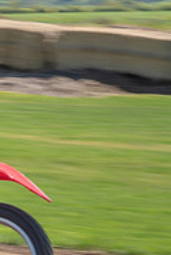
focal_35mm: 280
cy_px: 202
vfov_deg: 7.3
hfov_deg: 4.9
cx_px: -143
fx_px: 1988
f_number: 8
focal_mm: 70
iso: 100
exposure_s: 1/160
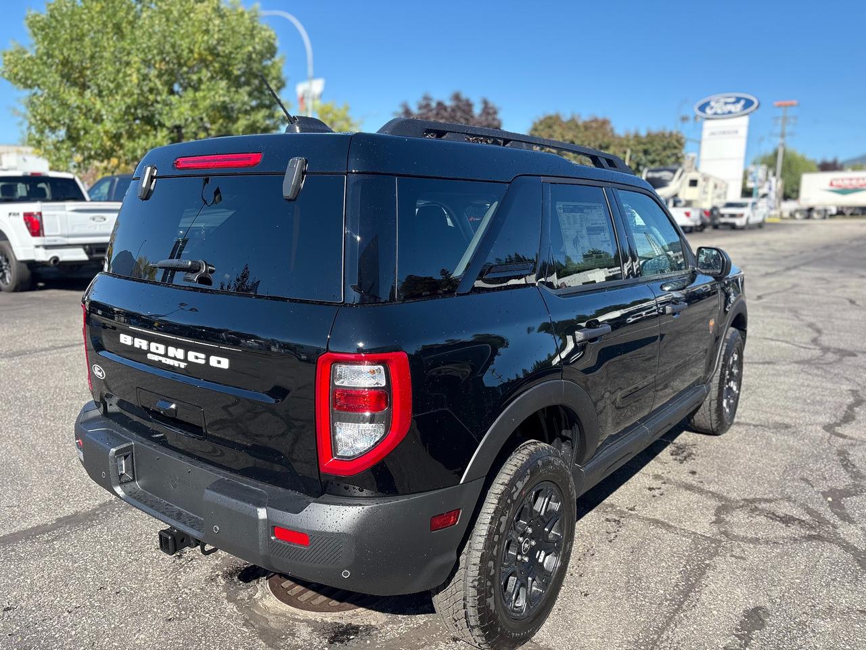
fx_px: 650
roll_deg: -1.3
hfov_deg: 67.3
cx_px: 433
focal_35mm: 26
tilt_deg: -10.1
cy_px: 325
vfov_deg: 53.1
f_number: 1.6
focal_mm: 5.96
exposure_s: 1/1626
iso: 64
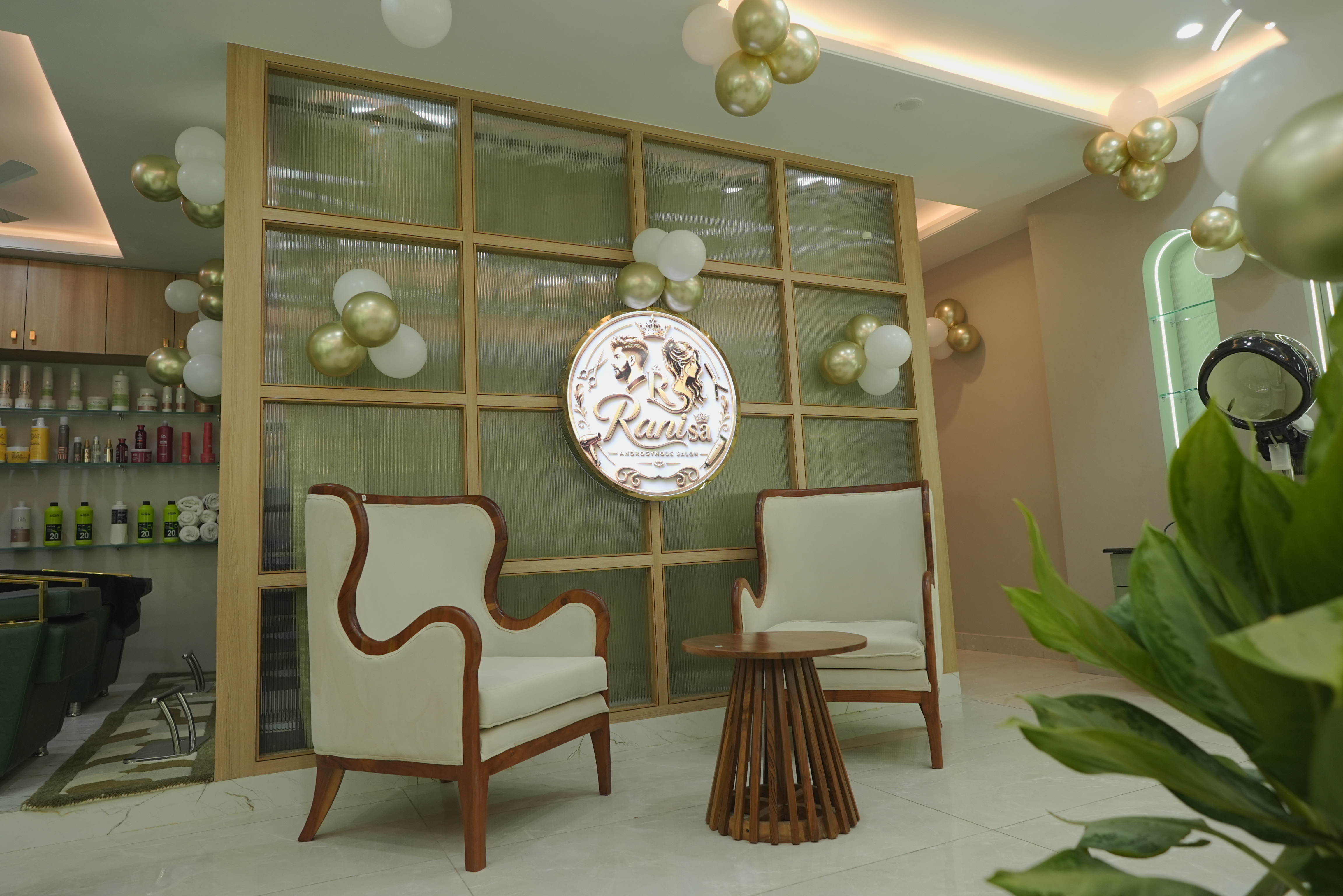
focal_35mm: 22
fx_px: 821
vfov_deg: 57.2
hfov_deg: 78.6
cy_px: 448
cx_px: 672
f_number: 3.2
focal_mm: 15
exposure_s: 1/125
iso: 320
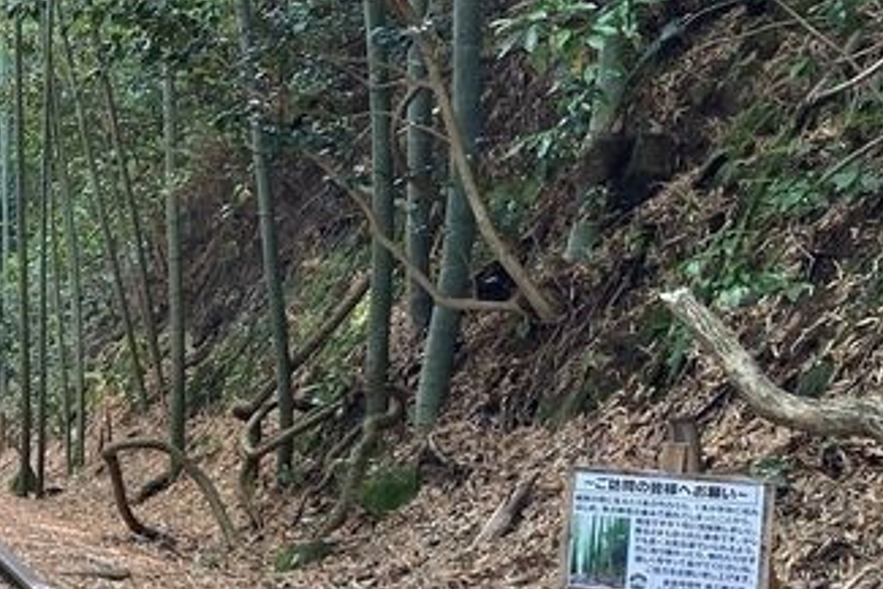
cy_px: 441
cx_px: -137
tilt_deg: +1.5
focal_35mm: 73
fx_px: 1791
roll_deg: -2.0
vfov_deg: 18.6
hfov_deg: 25.3
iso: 100
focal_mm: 3.99
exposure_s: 1/60
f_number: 1.8
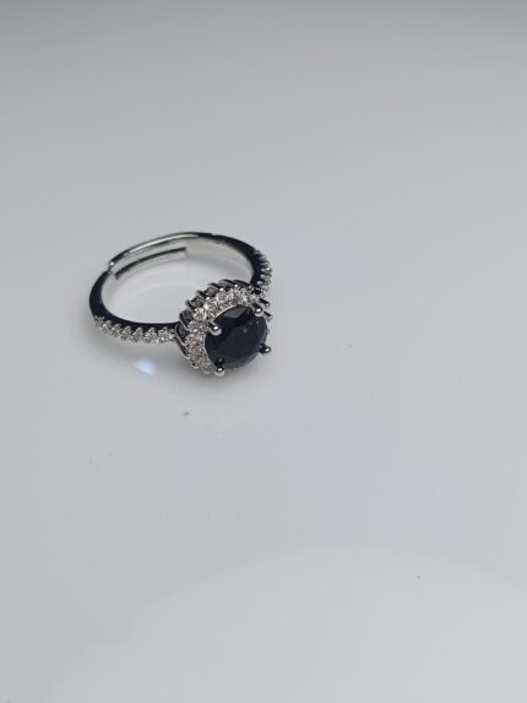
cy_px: 352
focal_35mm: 36
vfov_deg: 51.3
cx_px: 264
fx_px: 730
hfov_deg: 39.7
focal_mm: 3.98
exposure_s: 1/510
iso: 50
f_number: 1.8
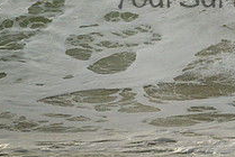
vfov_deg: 0.6
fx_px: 14492
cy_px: -19
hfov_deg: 0.9
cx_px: 229
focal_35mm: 2217
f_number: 11
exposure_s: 1/2500
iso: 900
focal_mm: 800
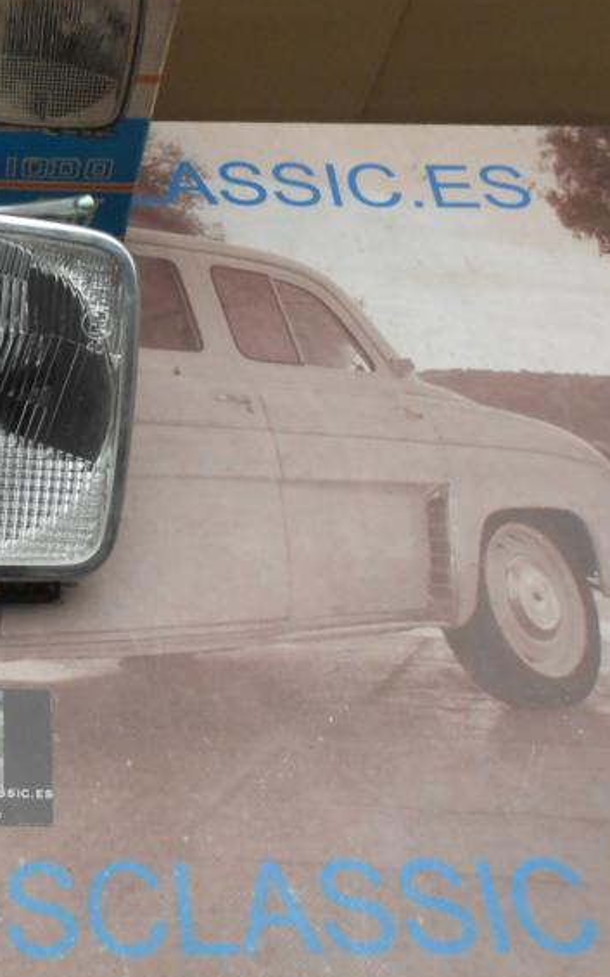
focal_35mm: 39
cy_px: 470
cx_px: -36
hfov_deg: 29.9
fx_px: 1038
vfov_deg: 50.4
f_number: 3.5
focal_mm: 4.6
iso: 200
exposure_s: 1/30
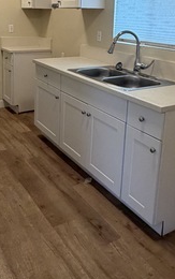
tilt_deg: -9.5
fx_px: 289
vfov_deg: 49.2
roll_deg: -0.8
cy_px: 66
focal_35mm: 38
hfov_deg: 33.2
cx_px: 49
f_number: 2.2
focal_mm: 2.22
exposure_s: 1/120
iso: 250
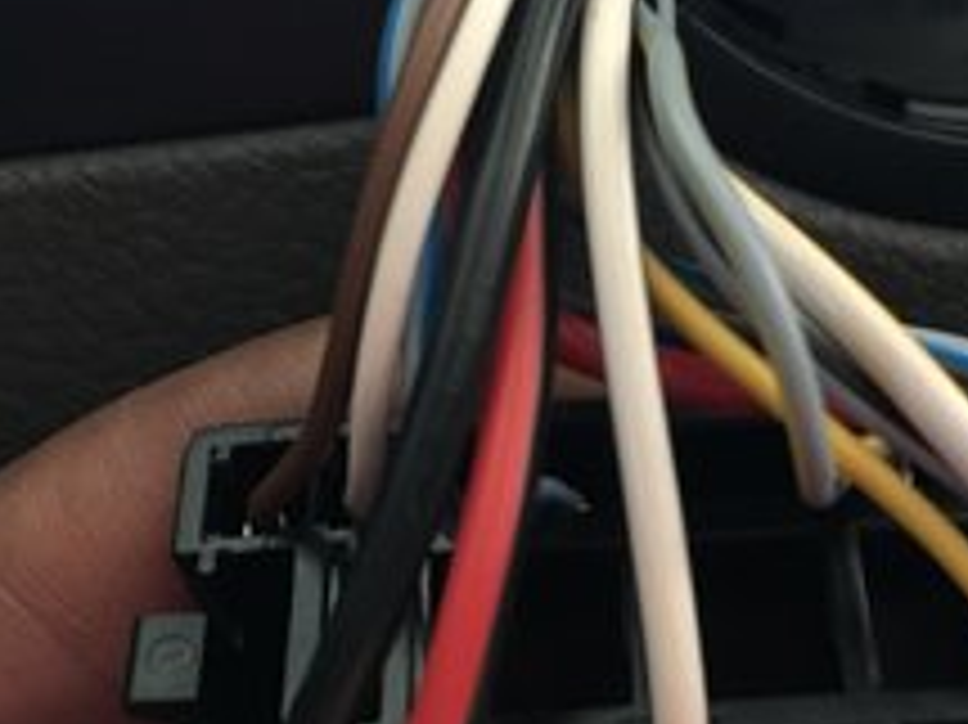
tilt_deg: -50.4
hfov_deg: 35.1
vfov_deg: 26.3
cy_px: 630
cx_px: 675
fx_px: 1509
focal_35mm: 54
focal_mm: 4.15
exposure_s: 1/17
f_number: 2.2
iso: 320
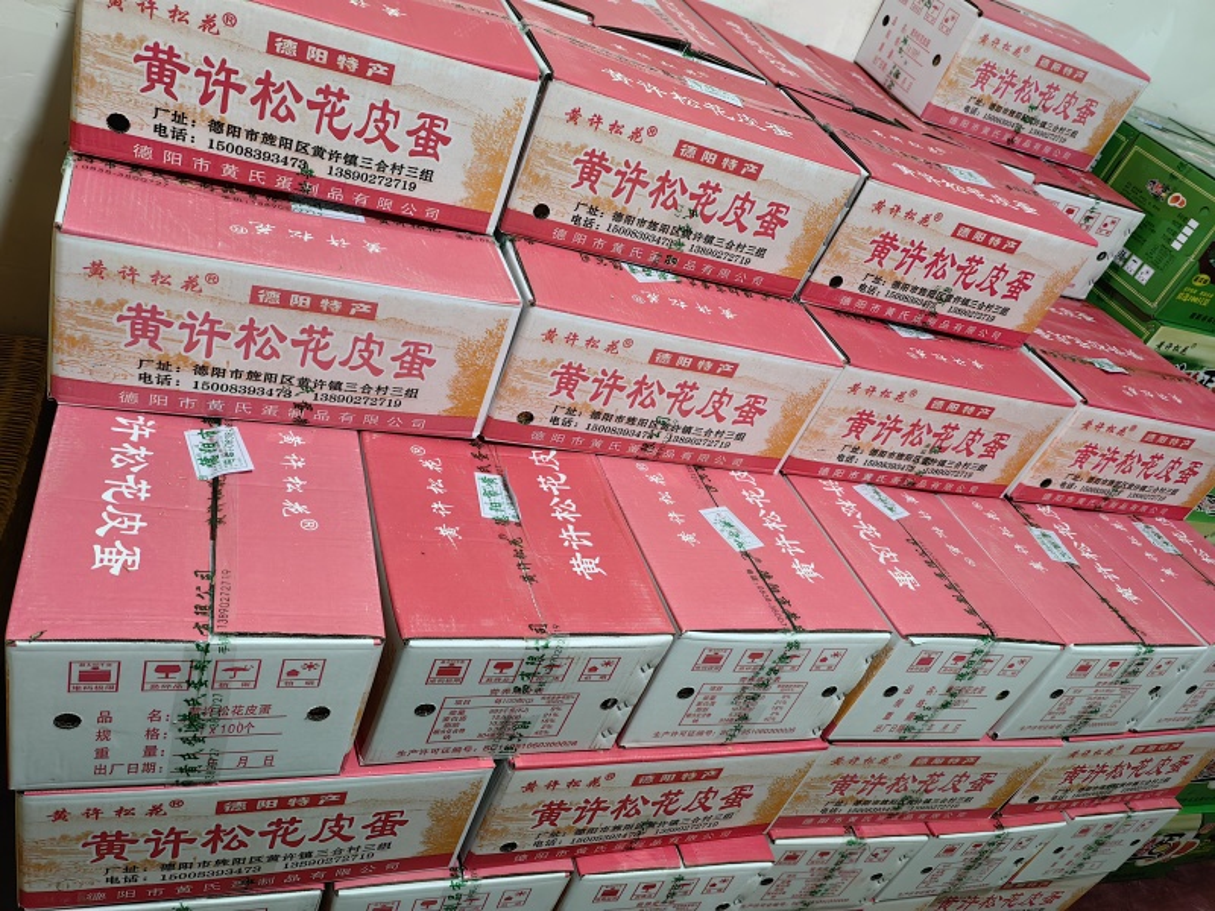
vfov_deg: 51.4
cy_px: 456
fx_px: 948
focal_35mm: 27
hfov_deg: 65.3
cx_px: 608
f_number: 1.4
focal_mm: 5.75
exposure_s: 1/89.9
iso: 250
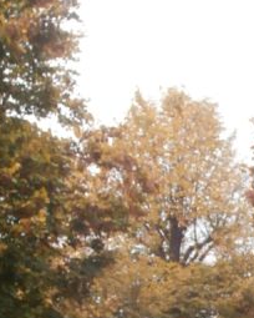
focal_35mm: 124
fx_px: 1165
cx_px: 388
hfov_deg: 11.9
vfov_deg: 14.9
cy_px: 410
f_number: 3.9
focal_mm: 6.67
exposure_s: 1/8
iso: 200
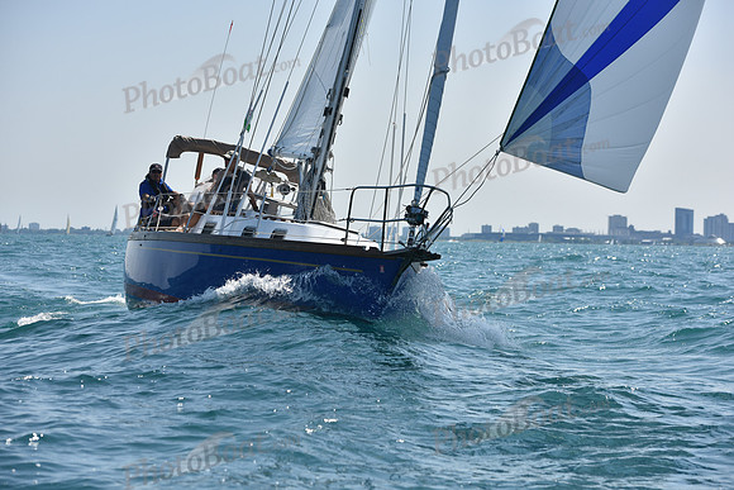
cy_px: 245
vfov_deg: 13.4
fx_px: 2080
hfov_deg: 20.0
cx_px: 367
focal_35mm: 102
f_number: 5.6
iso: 250
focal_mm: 102
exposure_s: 1/2500
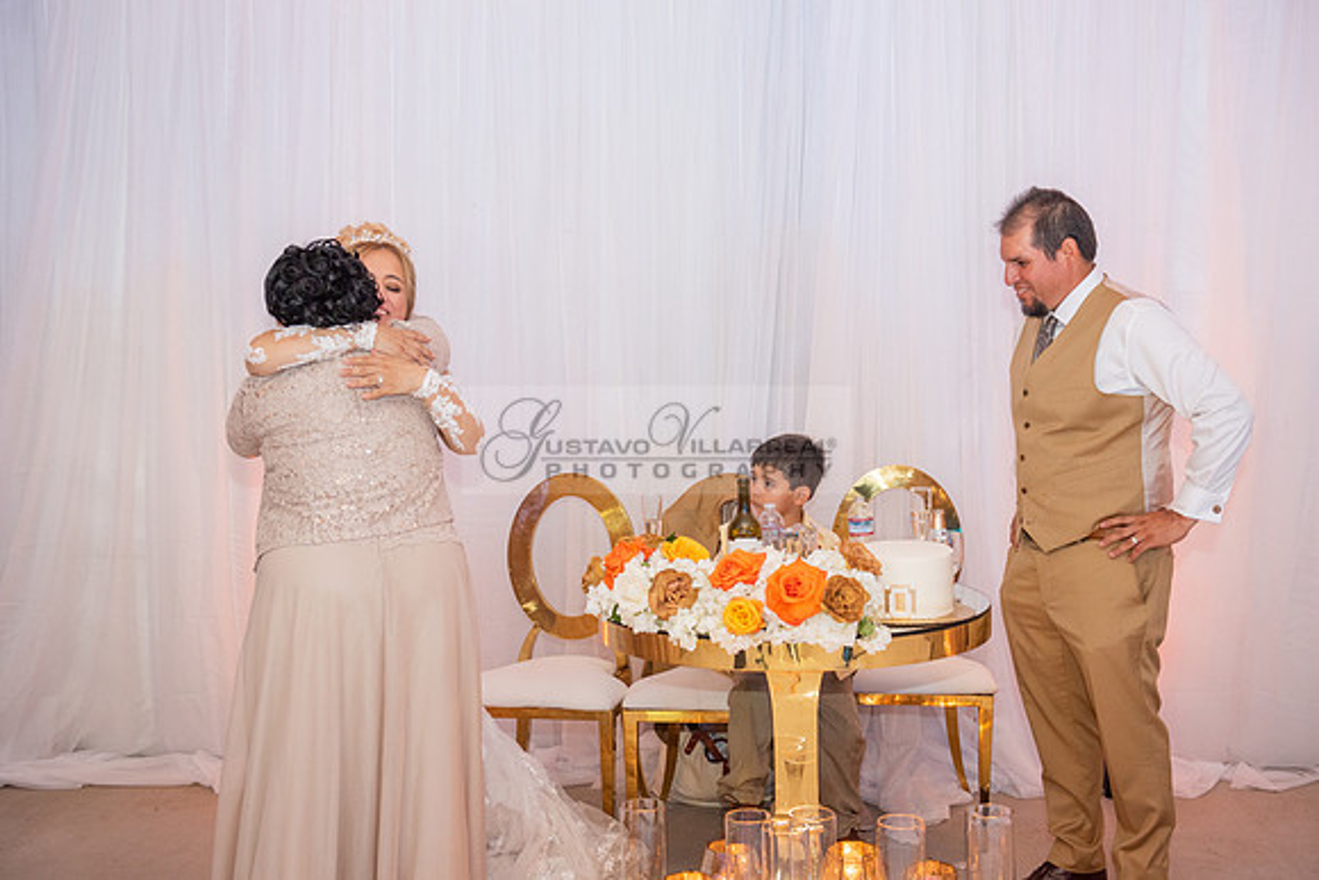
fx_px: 1758
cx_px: 660
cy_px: 440
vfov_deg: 28.1
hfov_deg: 41.1
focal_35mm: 48
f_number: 3.5
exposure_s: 1/160
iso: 1000
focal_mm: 45
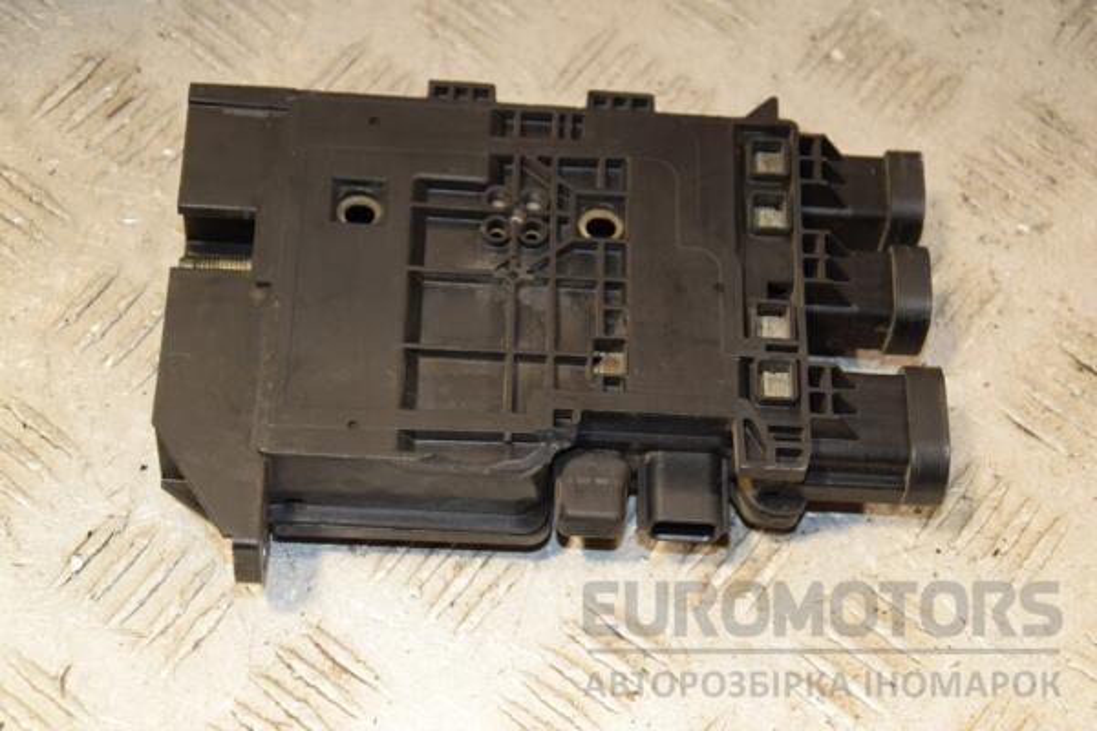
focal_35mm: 87
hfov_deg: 23.4
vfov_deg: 15.7
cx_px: 548
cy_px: 366
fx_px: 2651
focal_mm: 58
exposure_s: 1/200
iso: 800
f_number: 6.3
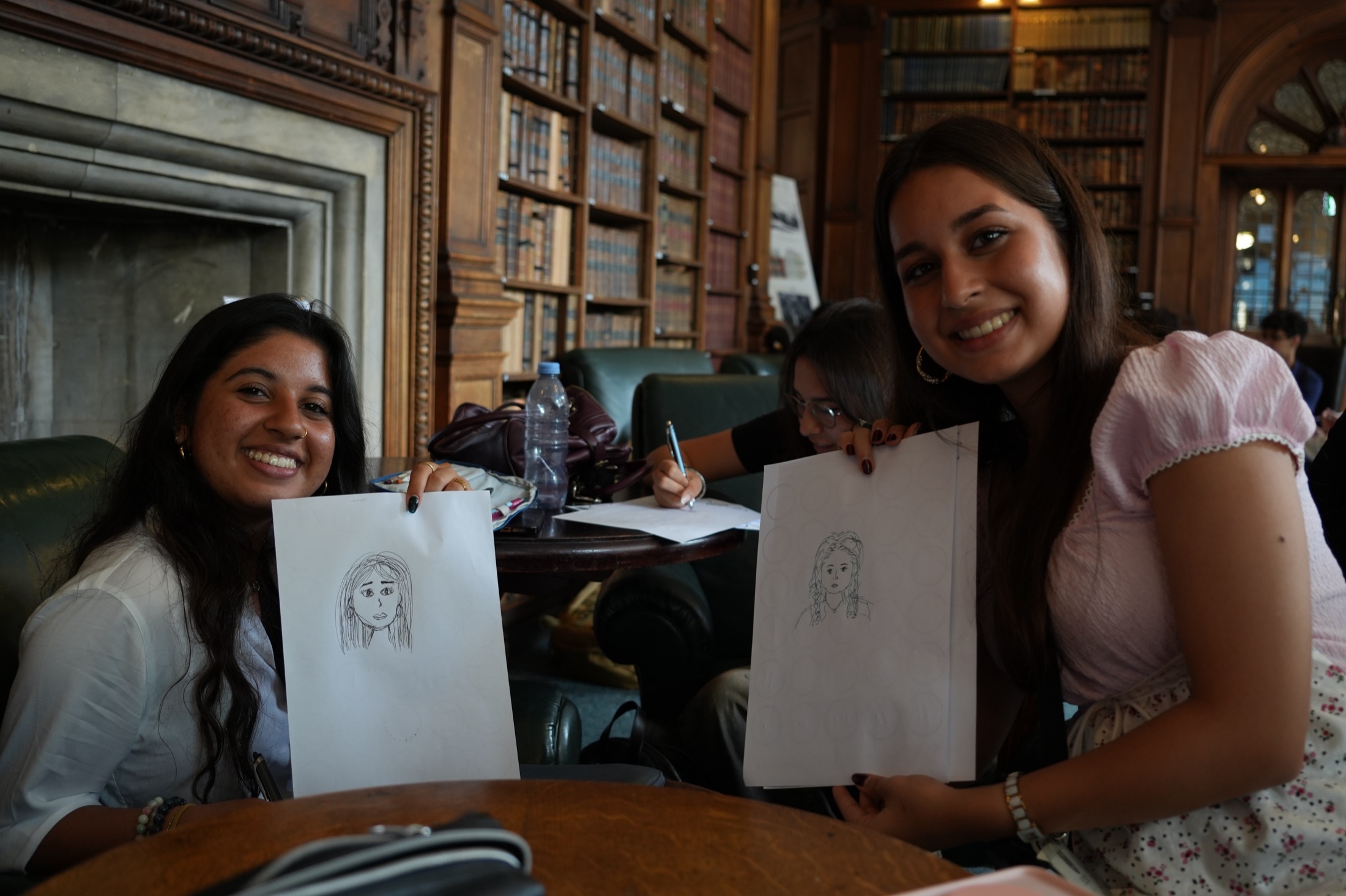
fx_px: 1284
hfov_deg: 55.3
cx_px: 673
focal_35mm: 34
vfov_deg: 38.5
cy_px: 448
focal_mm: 22.9
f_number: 2.8
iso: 320
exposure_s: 1/50
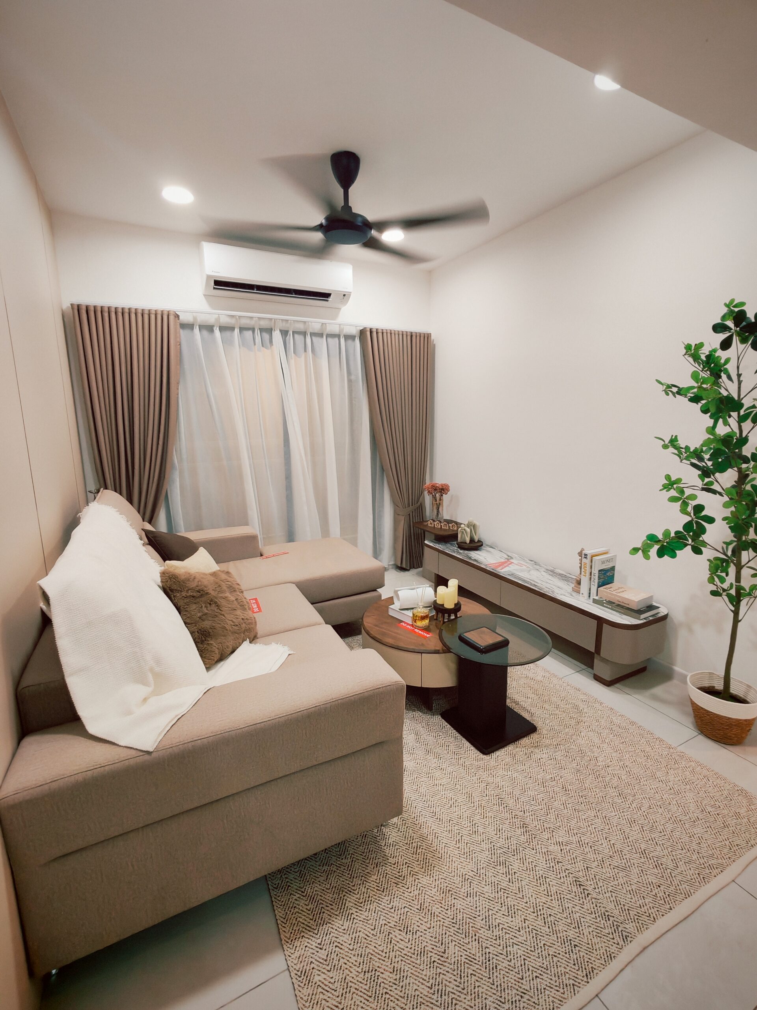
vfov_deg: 94.5
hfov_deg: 78.1
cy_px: 505
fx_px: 467
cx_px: 378
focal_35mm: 16
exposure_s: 1/50
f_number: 2.2
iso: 125
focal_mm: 1.96
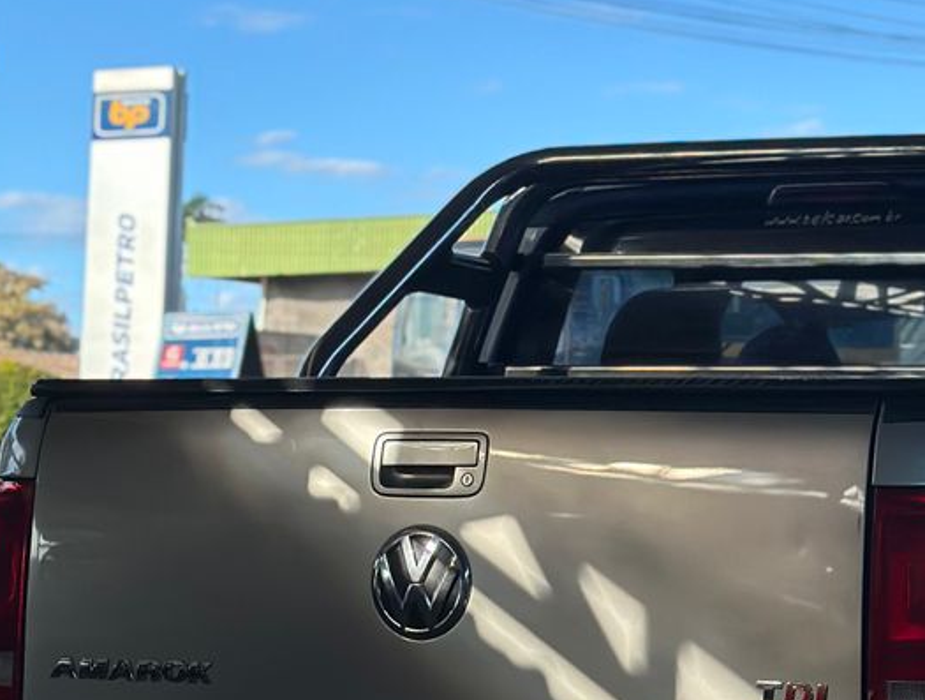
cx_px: 790
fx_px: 2332
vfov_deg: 17.0
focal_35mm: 87
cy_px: 227
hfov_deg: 22.0
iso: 80
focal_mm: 6.86
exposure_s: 1/1848
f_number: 1.78
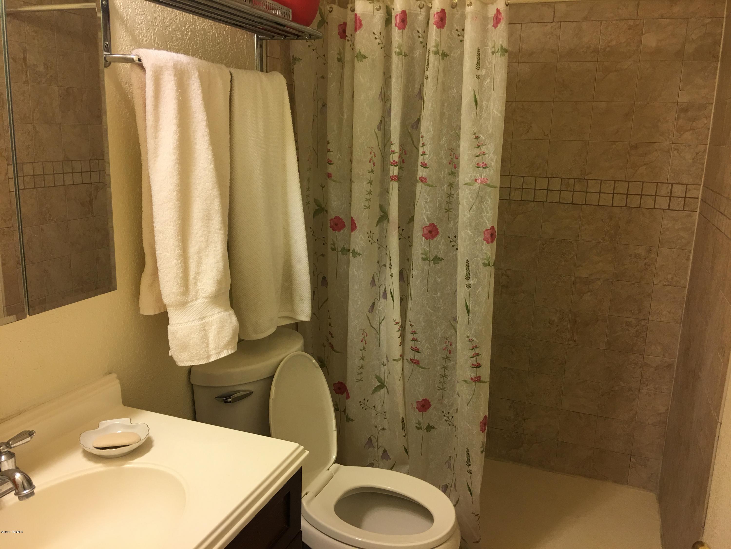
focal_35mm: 29
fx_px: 612
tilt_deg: -11.5
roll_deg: -1.6
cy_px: 274
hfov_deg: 61.7
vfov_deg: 48.2
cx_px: 366
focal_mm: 4.15
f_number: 2.2
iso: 25
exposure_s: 1/30
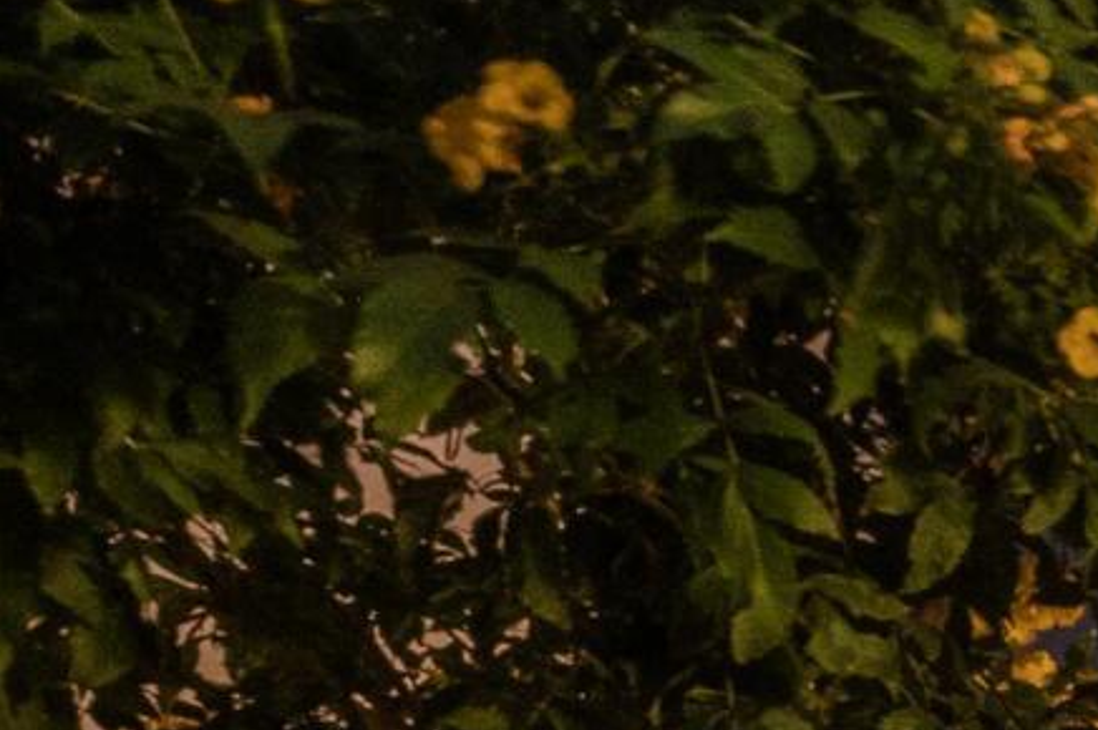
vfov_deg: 11.2
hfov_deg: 12.1
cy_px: 1490
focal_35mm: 110
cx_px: 3050
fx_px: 3352
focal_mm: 16
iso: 800
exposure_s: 4
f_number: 22
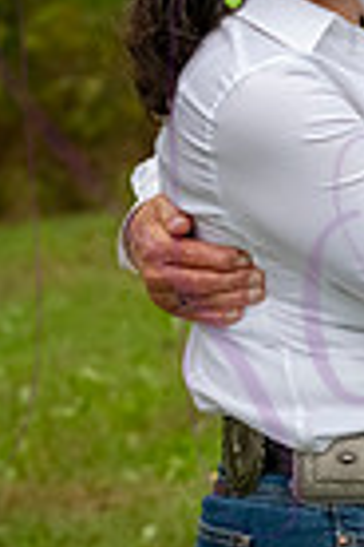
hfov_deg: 4.6
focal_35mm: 300
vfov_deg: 6.8
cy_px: 20
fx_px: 4550
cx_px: 463
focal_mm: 92
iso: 2000
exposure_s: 1/800
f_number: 6.3
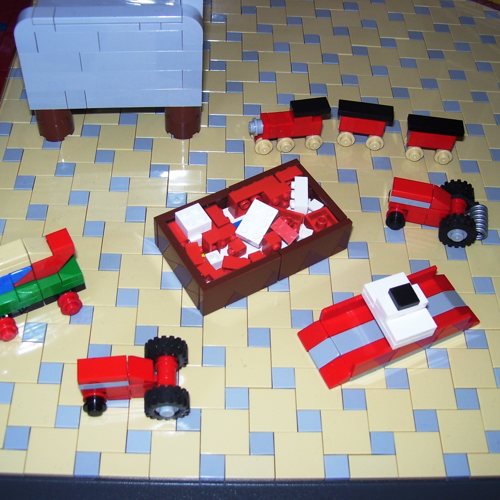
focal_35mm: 43
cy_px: 253
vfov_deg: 39.2
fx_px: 703
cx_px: 220
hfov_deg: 39.1
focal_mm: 6
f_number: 2.7
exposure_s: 1/60
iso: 80
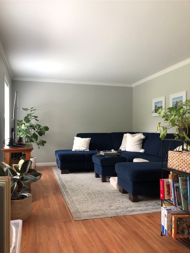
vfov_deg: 61.7
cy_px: 131
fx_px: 212
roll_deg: -0.7
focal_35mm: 29
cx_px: 93
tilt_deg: +0.0
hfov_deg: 48.2
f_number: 1.8
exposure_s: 1/24
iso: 40
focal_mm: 3.99
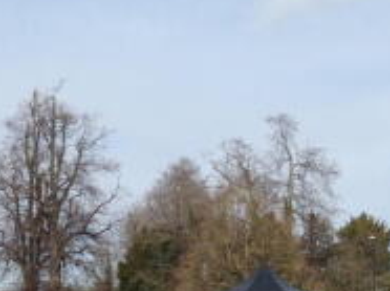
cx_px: 127
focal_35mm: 94
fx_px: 1058
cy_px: 275
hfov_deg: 20.8
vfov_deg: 15.5
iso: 80
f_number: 3.3
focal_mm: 5.3
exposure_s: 1/800
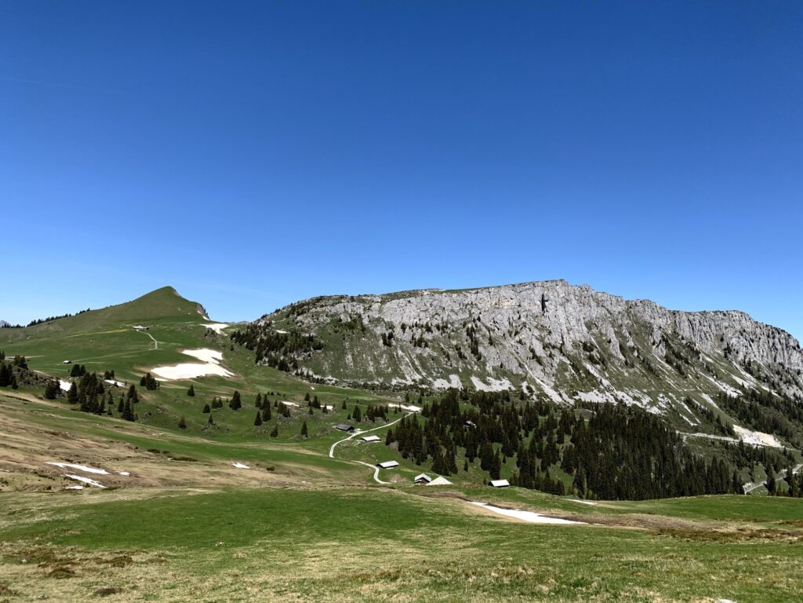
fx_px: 603
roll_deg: -2.9
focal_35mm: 26
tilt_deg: +4.7
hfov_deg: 67.3
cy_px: 302
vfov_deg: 53.1
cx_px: 402
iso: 25
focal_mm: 4.25
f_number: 1.8
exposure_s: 1/2421
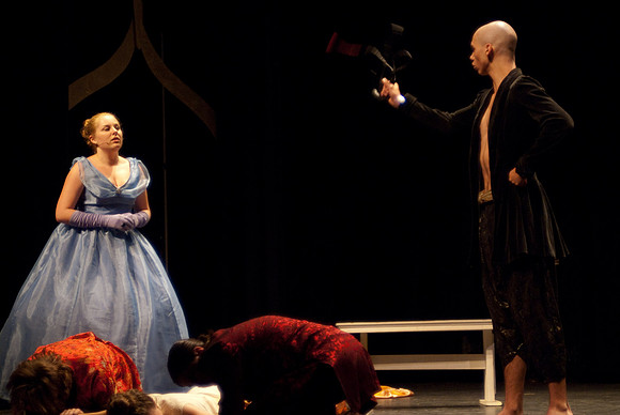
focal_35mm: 93
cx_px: 310
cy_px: 208
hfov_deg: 21.9
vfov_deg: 14.7
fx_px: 1603
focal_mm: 62
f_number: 2.8
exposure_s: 1/125
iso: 800
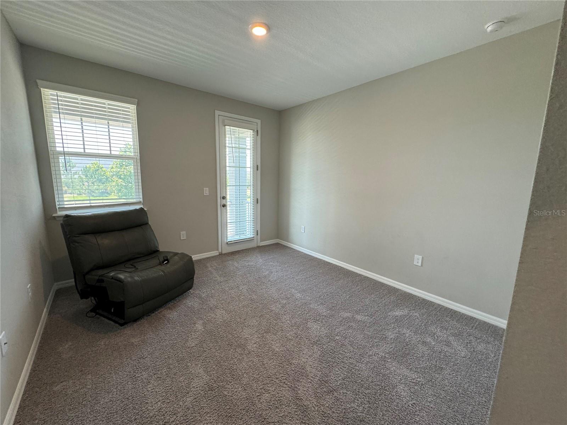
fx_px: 229
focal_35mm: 14
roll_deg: -2.2
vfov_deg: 85.7
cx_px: 284
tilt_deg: -9.1
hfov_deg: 102.1
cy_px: 212
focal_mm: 2.22
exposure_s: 1/120
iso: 200
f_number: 2.2
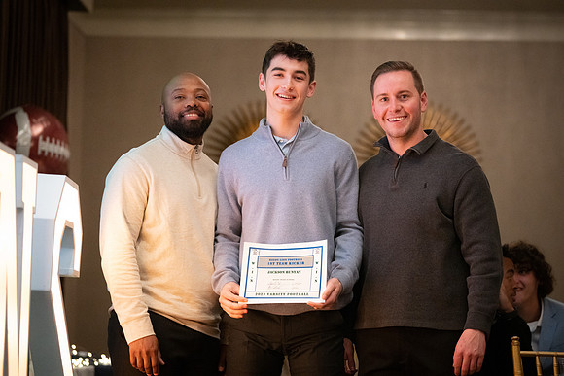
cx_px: 282
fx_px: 1567
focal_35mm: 100
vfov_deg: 13.7
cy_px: 188
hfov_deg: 20.4
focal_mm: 100
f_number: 2.8
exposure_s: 1/320
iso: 12800
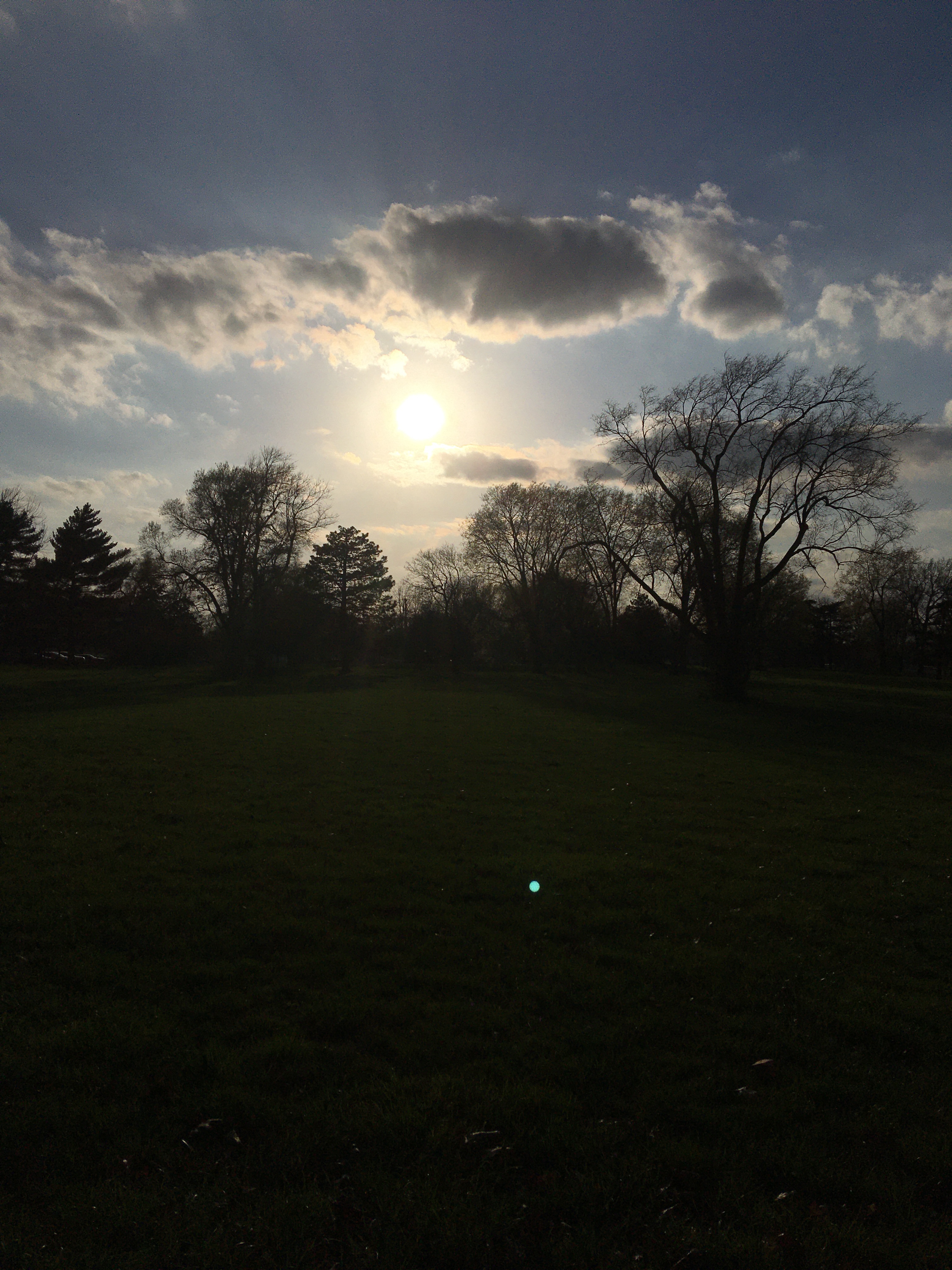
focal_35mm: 29
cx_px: 476
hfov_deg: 48.2
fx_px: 1063
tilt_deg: +1.6
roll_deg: +0.6
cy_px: 635
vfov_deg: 61.7
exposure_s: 1/38462
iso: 25
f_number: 2.2
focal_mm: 4.15
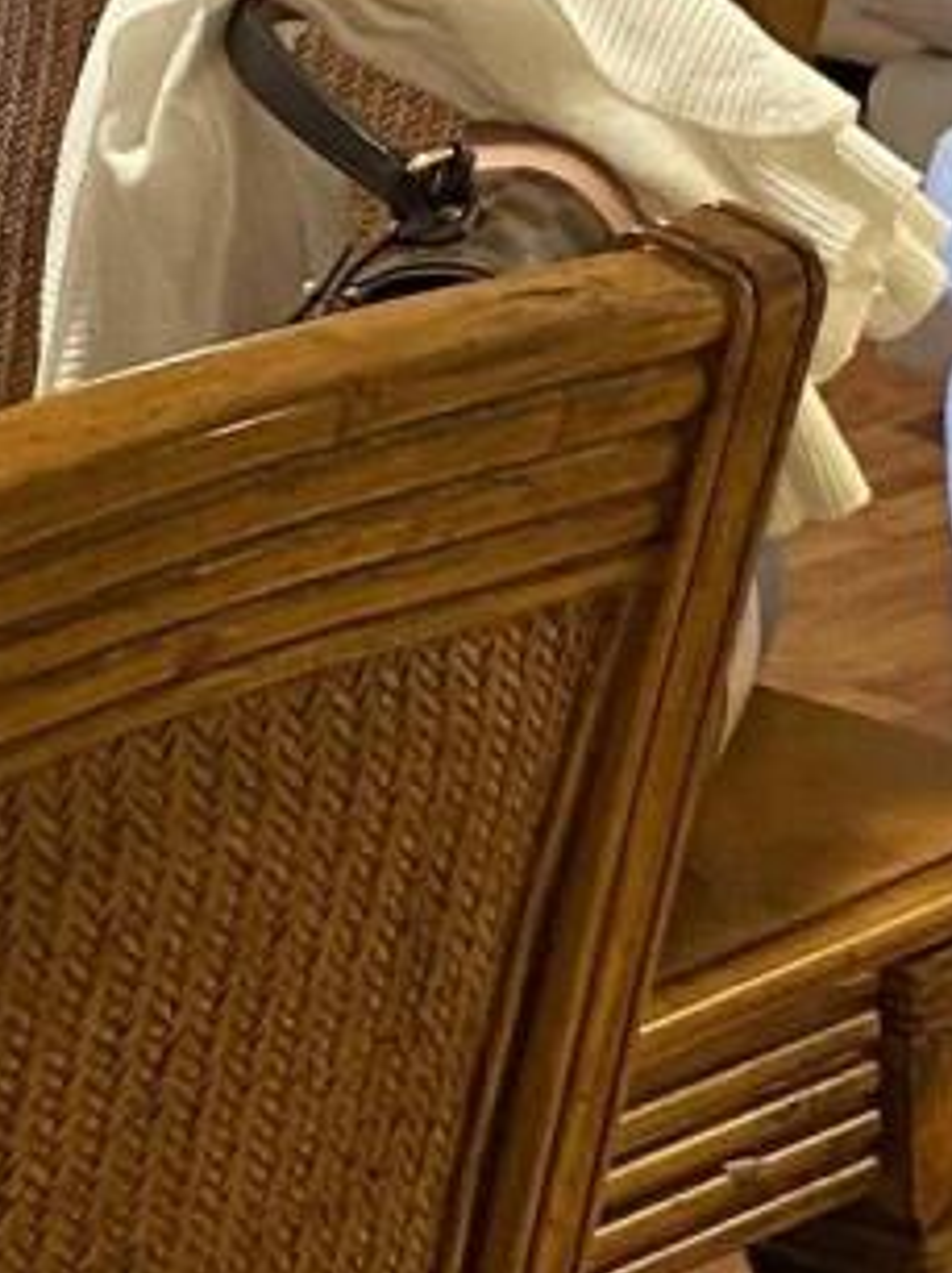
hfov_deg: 8.7
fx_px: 6242
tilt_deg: -13.1
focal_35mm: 170
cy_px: 187
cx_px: -46
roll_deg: +2.7
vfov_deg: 11.6
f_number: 1.8
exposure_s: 1/60
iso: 320
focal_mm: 4.25
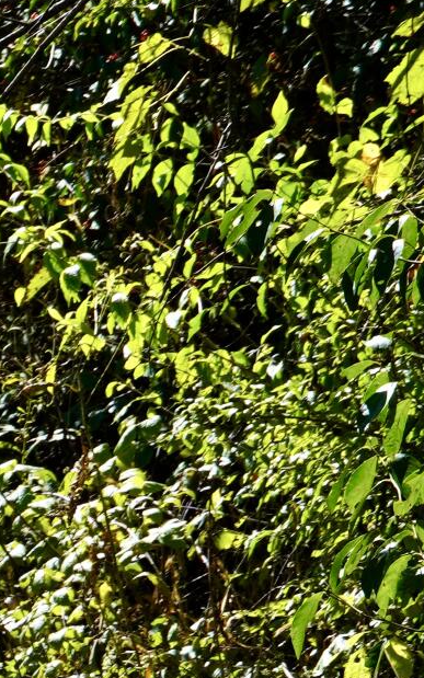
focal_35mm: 578
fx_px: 10684
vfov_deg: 3.6
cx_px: -1009
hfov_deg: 2.2
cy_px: 1009
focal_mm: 78
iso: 100
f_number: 8
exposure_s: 1/160
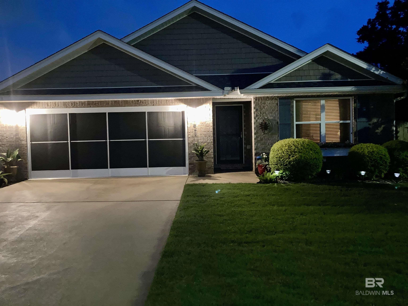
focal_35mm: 28
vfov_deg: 49.7
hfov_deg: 63.4
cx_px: 204
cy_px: 153
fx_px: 330
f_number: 1.8
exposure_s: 1/4
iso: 320
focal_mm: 3.99
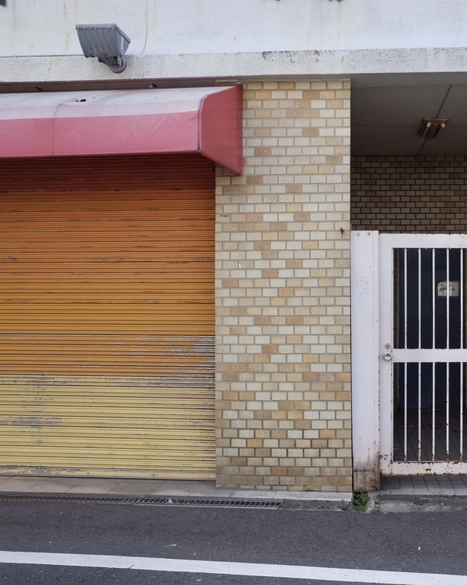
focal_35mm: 40
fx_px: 691
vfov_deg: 45.8
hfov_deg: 36.0
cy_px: 290
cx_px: 377
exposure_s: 1/200
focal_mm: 18.3
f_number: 5.6
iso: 200
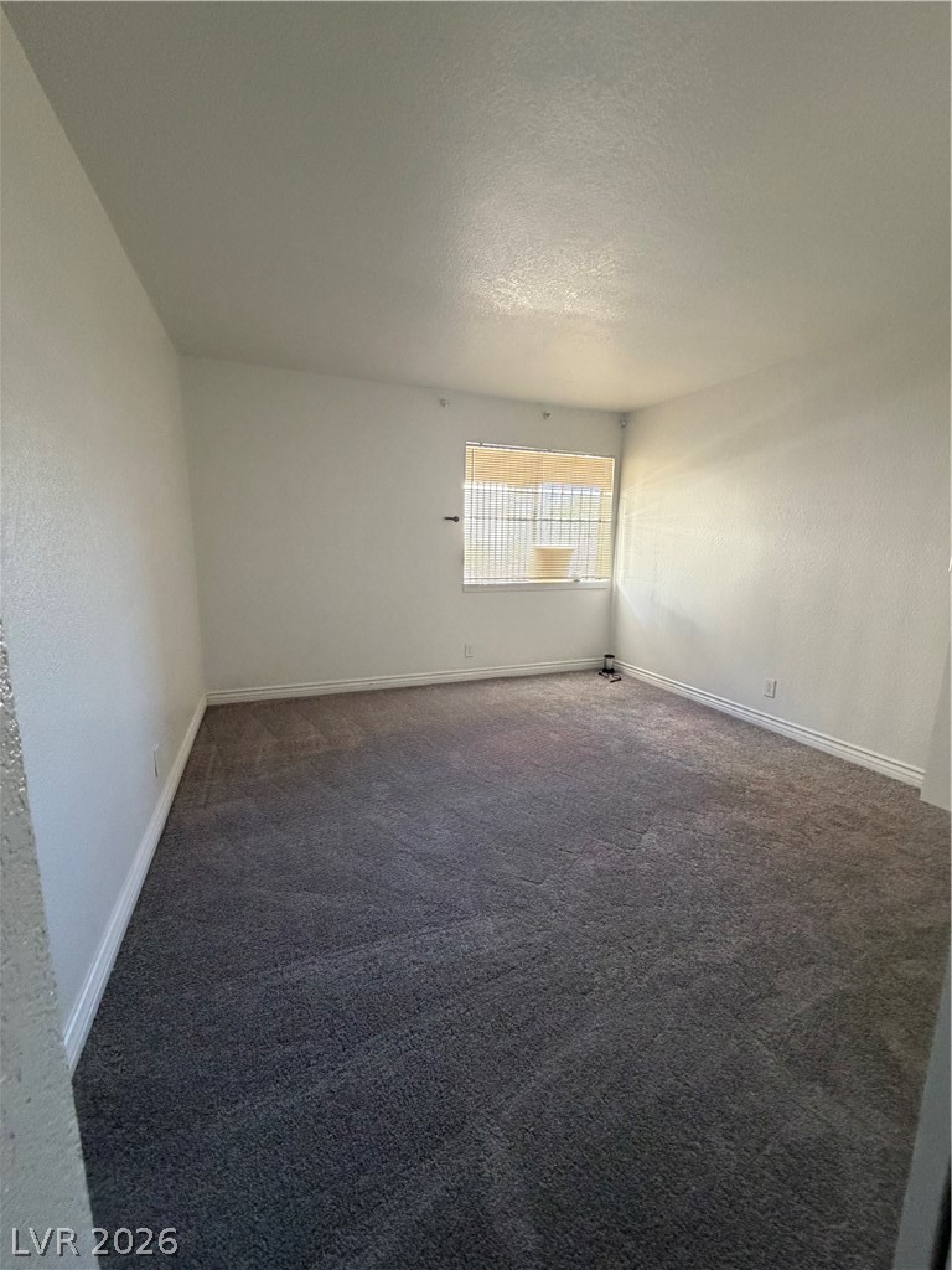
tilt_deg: -9.7
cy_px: 635
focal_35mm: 14
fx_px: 513
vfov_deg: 102.1
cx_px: 476
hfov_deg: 85.7
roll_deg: -1.3
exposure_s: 1/60
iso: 400
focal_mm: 2.22
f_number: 2.2
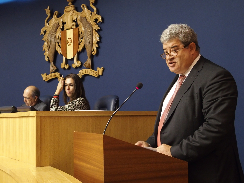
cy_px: 92
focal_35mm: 50
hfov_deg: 38.2
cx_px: 122
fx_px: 352
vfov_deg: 29.1
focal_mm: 10.8
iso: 800
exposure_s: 1/50
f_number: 2.8
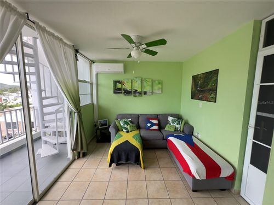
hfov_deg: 102.1
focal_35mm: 14
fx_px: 111
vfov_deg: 85.7
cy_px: 102
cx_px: 137
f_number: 2.2
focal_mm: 2.22
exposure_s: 1/99
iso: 80
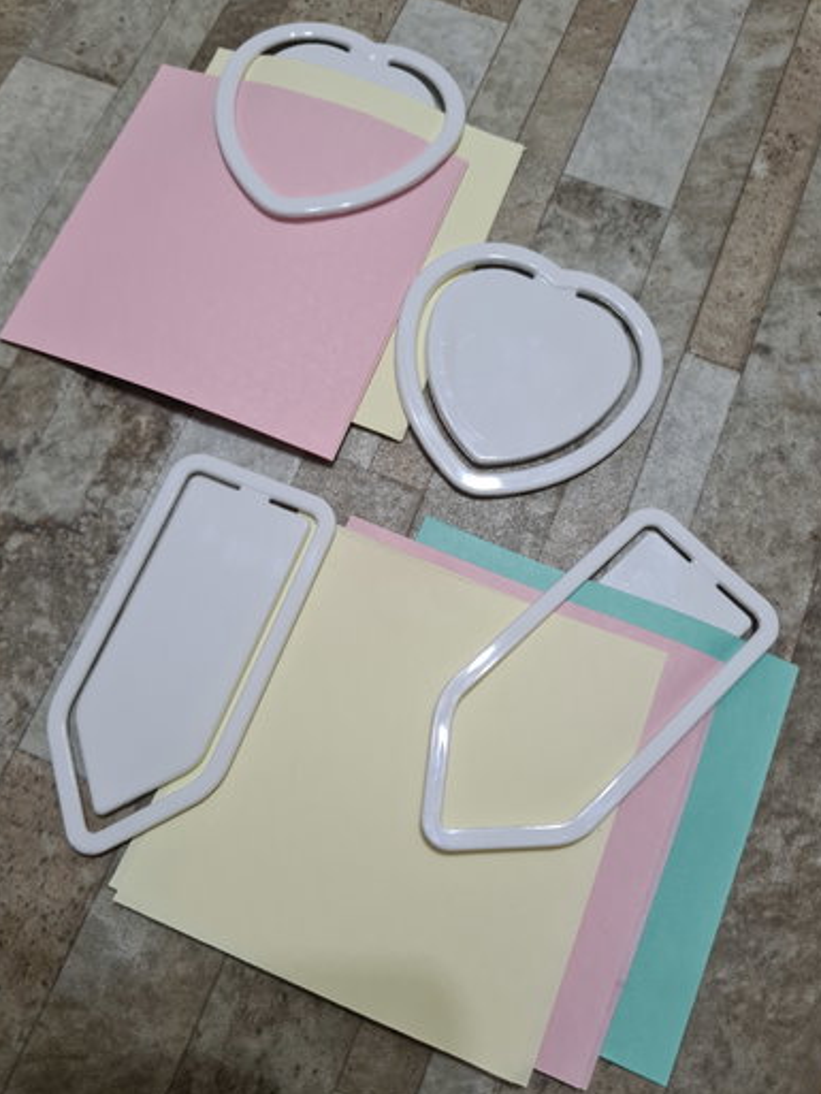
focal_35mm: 27
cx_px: 407
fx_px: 853
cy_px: 547
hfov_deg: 51.4
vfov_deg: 65.3
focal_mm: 5.4
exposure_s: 1/50
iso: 320
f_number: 1.8
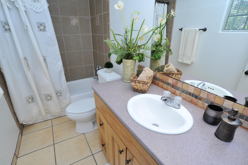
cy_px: 82
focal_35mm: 18
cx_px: 124
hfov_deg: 90.0
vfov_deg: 67.3
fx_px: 124
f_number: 14
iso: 640
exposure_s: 1/40
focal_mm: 18
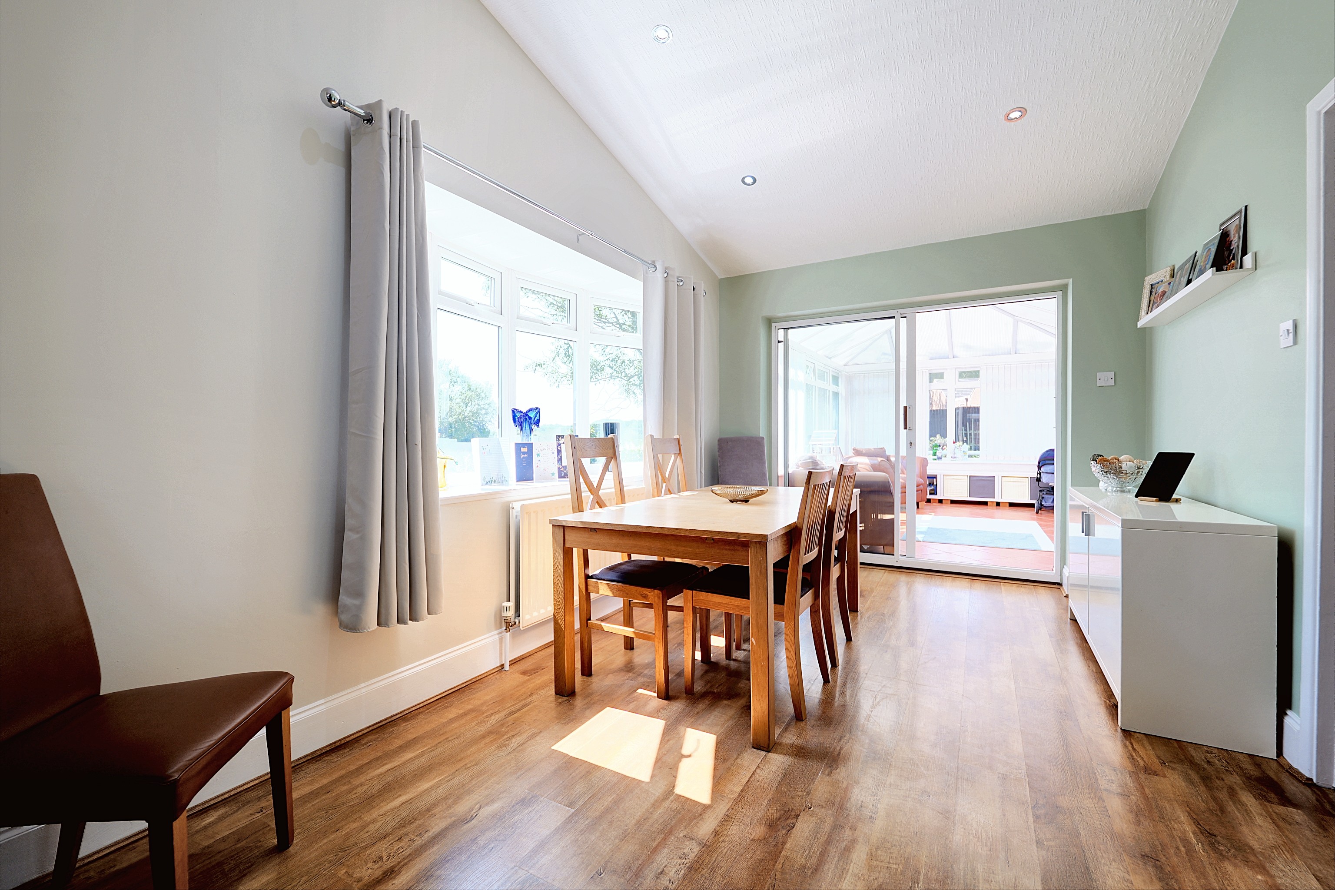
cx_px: 668
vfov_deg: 81.2
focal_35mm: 14
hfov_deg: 104.3
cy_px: 445
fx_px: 519
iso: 100
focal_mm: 14
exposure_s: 1/250
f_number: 6.3
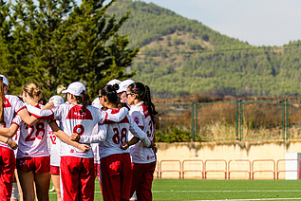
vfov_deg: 5.8
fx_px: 1975
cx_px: 58
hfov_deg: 8.7
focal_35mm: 236
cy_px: 88
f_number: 3.2
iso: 100
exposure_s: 1/1600
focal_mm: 86
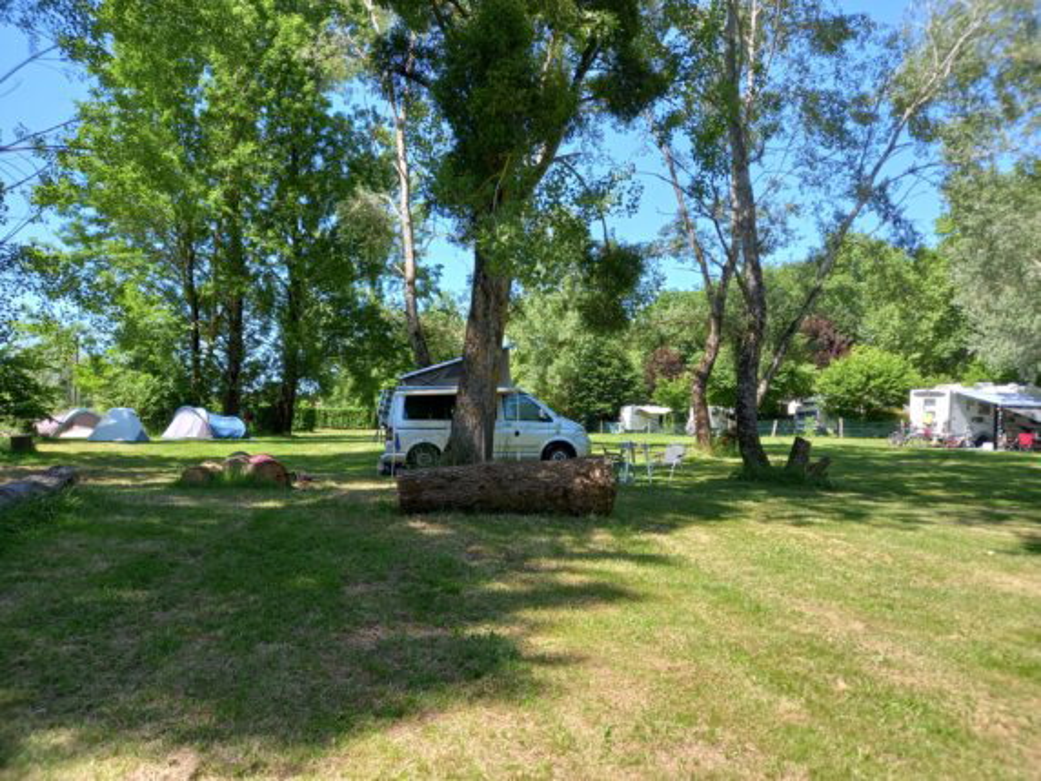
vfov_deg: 54.9
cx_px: 520
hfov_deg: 69.4
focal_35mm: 25
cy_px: 390
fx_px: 752
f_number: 2
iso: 25
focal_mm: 4.6
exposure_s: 1/172
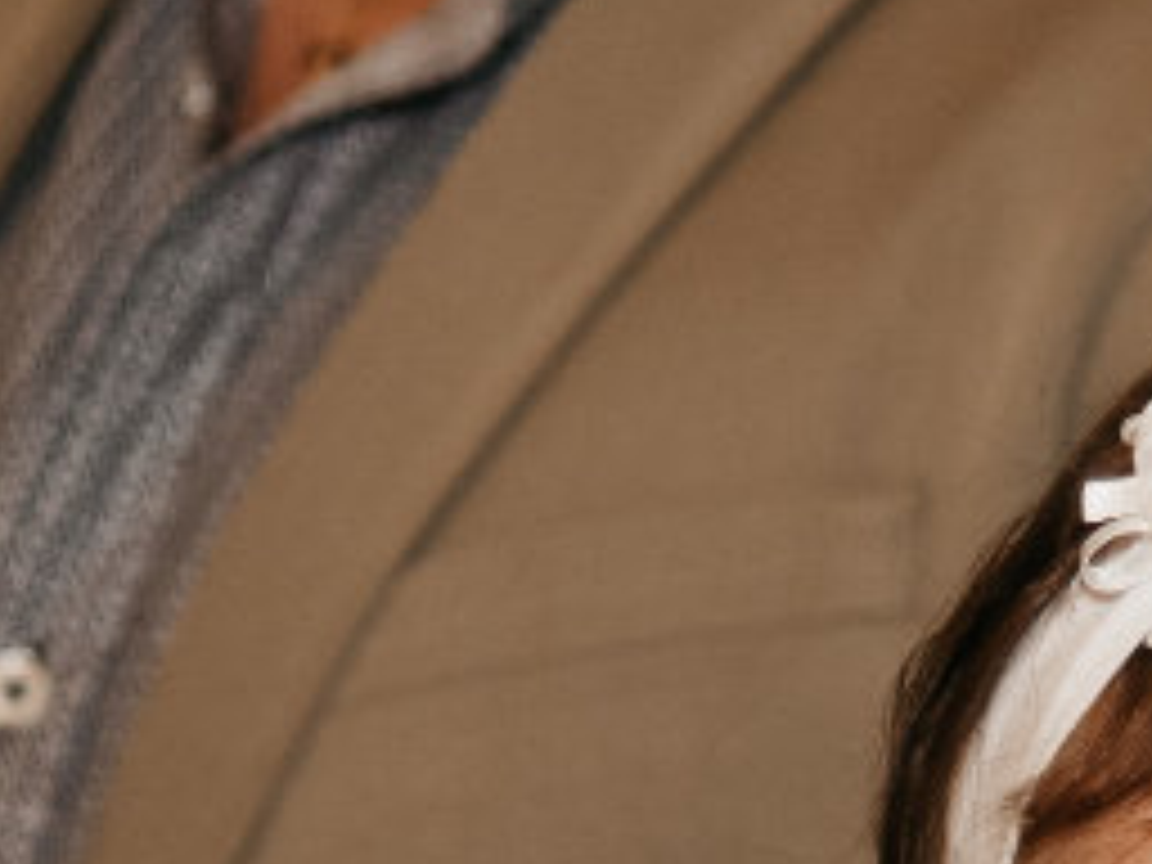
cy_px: 1143
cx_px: 1186
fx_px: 17372
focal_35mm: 522
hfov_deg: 3.8
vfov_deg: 2.8
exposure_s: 1/60
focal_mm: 86
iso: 640
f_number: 4
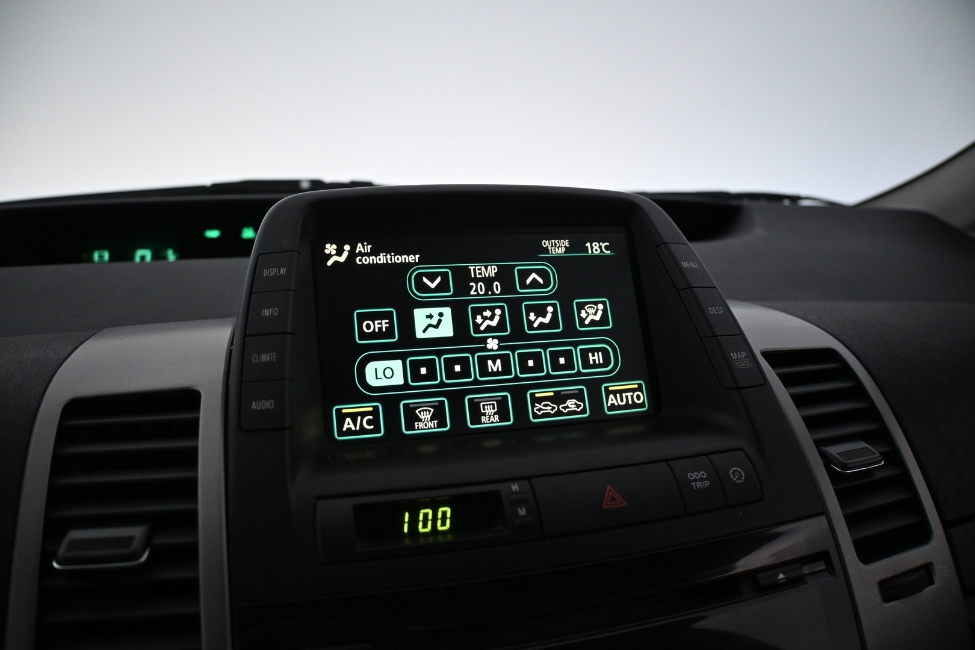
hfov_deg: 43.0
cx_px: 488
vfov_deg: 29.4
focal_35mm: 46
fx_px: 1239
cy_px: 325
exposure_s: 1/125
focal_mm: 30.5
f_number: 4.8
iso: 1400
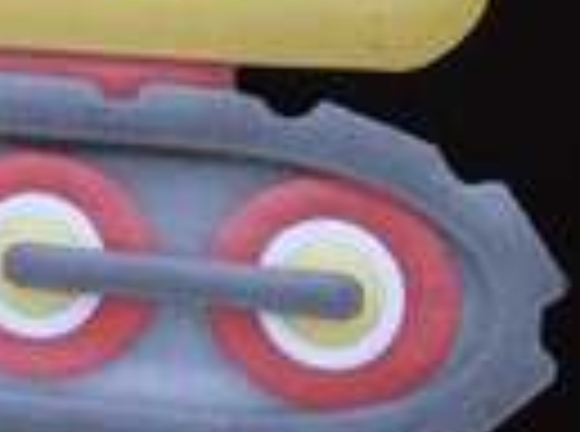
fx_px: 1921
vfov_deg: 12.3
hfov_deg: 16.5
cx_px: -108
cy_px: -180
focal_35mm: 115
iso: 100
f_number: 2.4
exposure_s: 1/24
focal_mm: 3.3
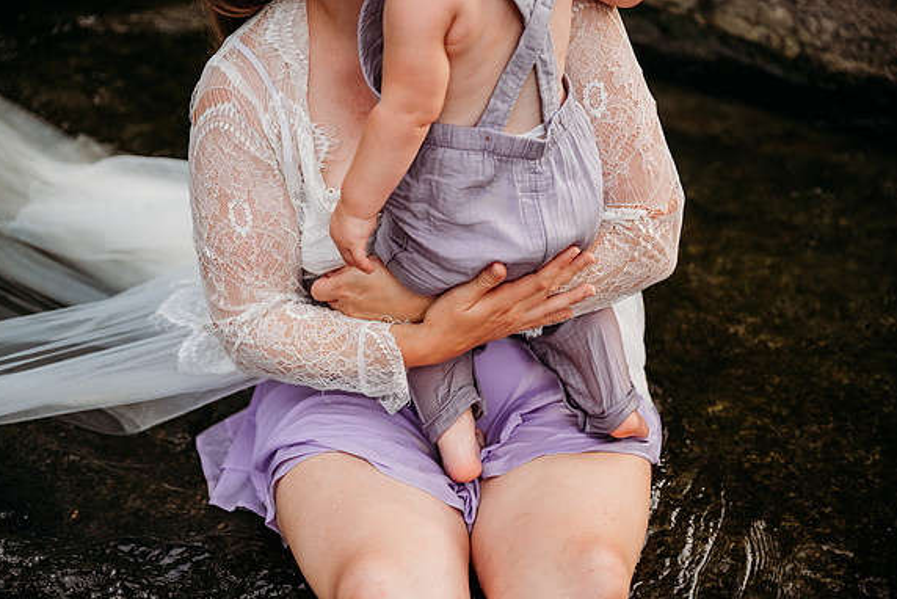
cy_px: 302
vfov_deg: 19.2
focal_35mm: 71
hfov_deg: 28.4
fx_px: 1770
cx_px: 447
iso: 500
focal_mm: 70
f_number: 2.8
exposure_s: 1/1000
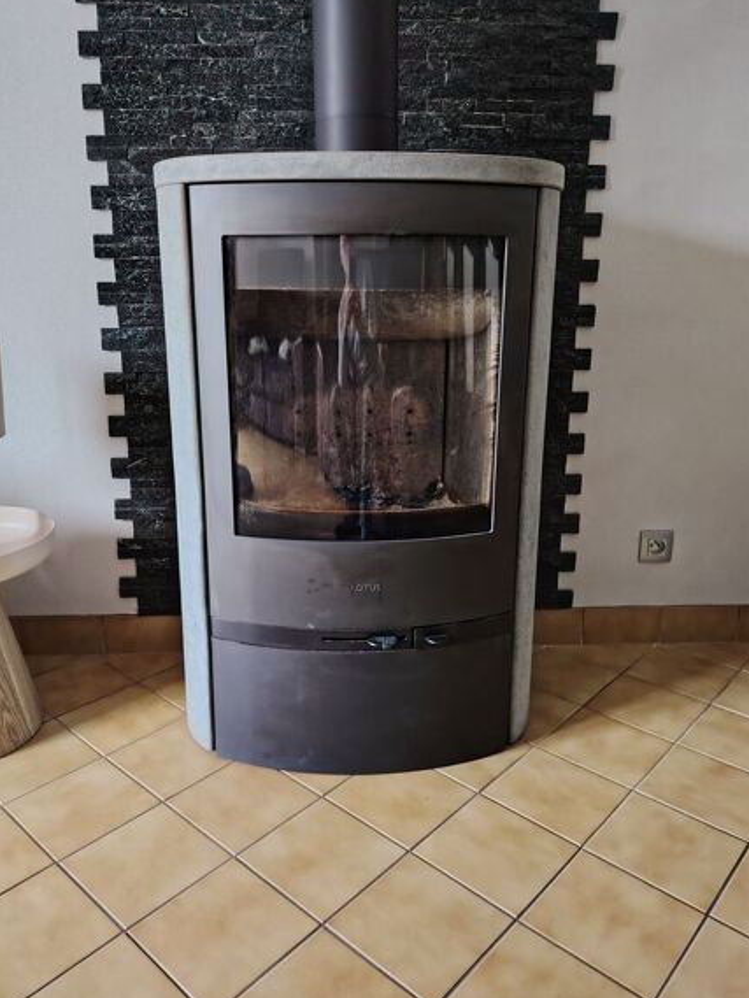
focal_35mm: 27
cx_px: 361
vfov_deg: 65.2
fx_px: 779
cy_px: 458
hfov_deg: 51.4
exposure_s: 1/20
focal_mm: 5.25
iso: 1719
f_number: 1.75
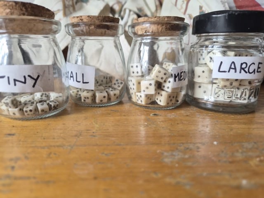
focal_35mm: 23
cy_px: 99
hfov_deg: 73.9
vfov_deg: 58.9
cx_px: 132
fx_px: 175
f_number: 1.8
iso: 100
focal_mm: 5.4
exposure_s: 1/180
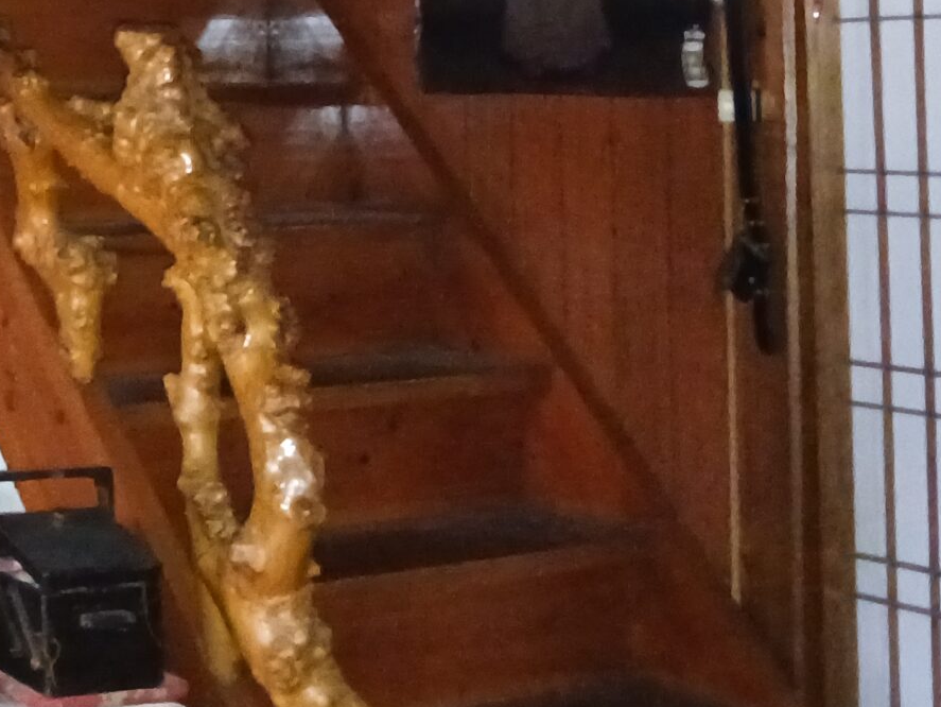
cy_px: 31
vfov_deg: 19.2
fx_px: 2040
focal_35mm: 75
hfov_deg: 22.7
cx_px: -331
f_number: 1.8
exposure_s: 1/14.3
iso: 1250
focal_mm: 3.86
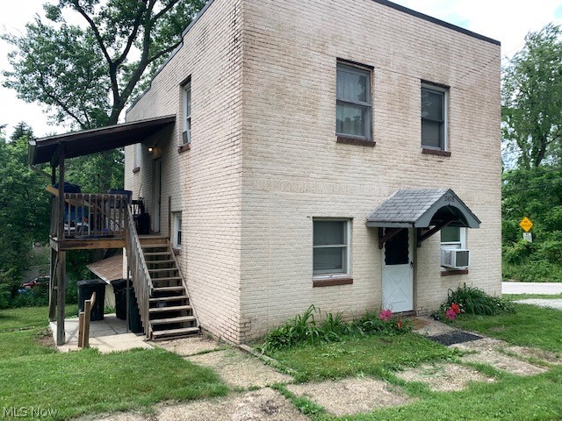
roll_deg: -0.2
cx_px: 281
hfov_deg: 67.3
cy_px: 210
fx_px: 422
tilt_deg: +0.7
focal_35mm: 26
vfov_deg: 53.1
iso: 25
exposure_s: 1/1190
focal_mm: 4.25
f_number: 1.8
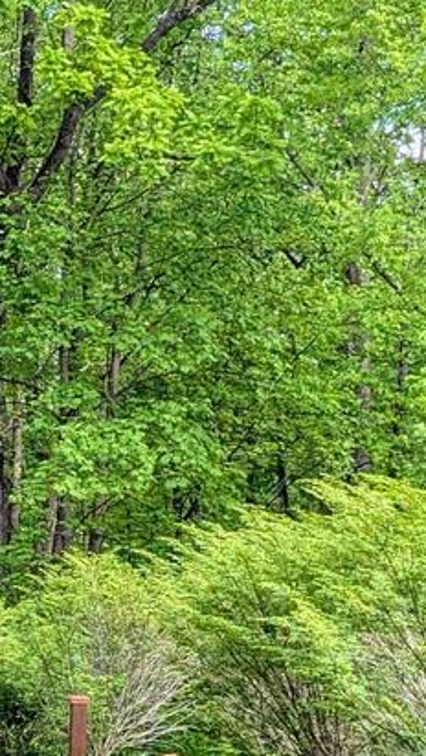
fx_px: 2669
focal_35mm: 133
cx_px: -235
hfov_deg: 8.9
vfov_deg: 16.1
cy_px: 502
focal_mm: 6.9
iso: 22
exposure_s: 1/456
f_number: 1.68
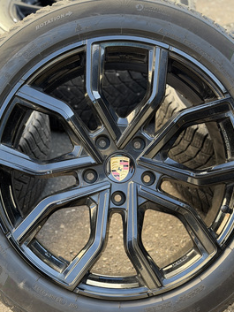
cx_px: 121
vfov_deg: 28.5
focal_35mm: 68
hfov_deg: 21.6
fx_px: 613
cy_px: 171
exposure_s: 1/170
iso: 64
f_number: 1.78
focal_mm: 6.76
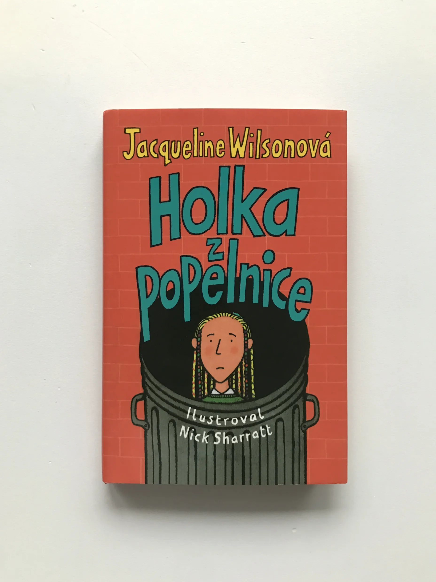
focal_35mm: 29
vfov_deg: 61.7
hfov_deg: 48.2
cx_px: 210
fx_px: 487
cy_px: 296
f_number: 1.8
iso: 40
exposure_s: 1/17
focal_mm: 3.99
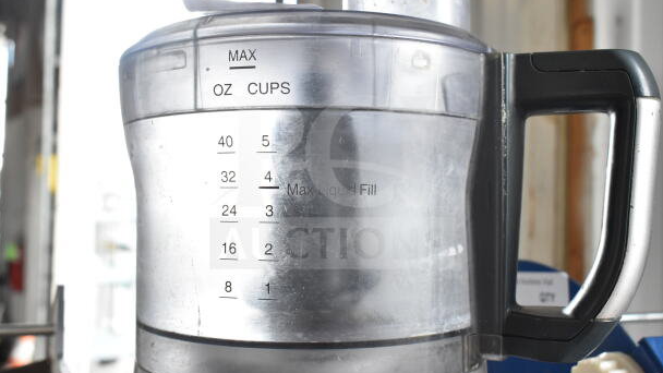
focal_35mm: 41
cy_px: 183
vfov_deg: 29.0
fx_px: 721
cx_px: 332
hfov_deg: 49.4
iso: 1600
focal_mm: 26
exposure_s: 1/200
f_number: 7.1
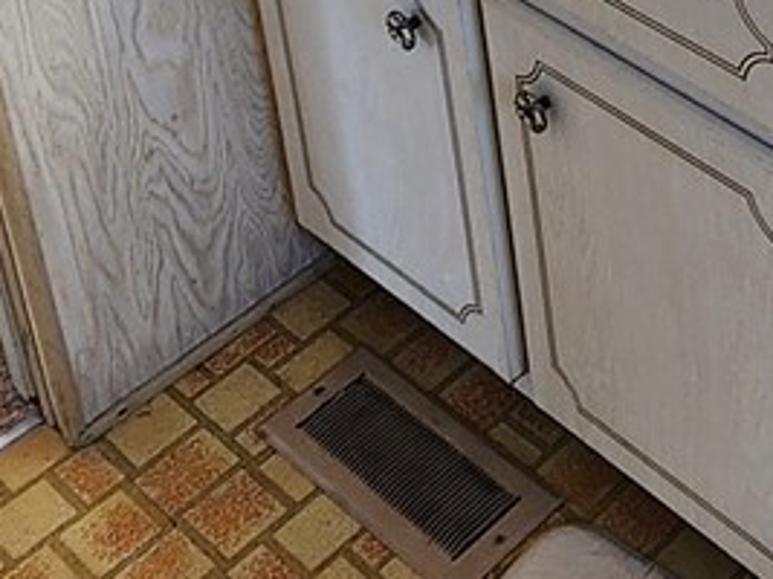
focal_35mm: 78
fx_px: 1741
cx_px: 938
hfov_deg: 22.9
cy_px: -596
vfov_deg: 15.1
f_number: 2.2
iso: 125
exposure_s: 1/60
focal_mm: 2.2
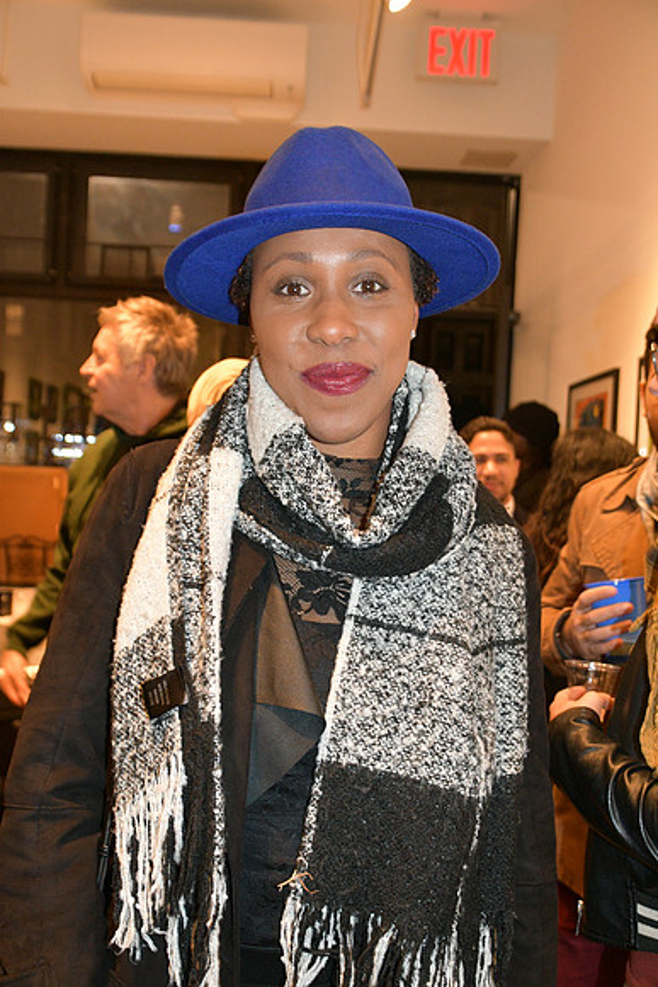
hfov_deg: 36.9
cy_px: 494
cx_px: 329
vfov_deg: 53.1
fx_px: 986
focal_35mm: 36
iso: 2500
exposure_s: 1/60
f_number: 3.8
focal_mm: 24
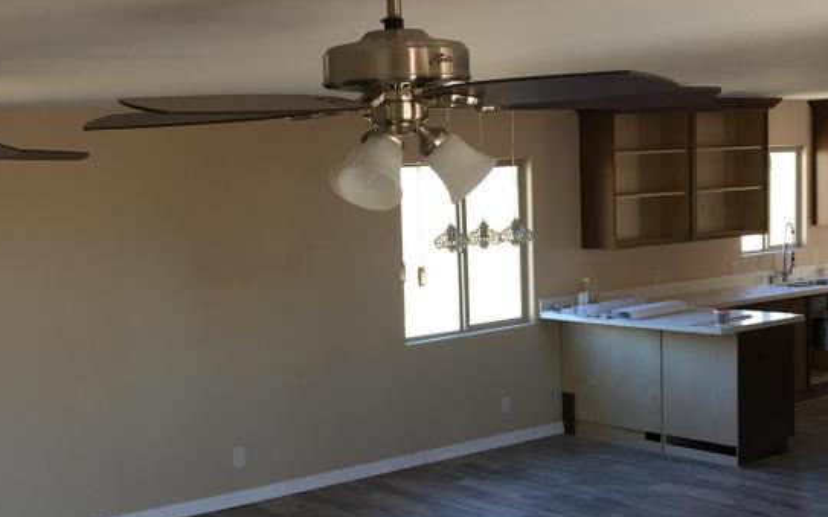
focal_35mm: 58
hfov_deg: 35.1
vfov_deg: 22.3
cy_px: 302
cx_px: 355
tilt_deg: -4.6
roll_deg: +1.0
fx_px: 1308
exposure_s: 1/30
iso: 32
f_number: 2.2
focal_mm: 4.15
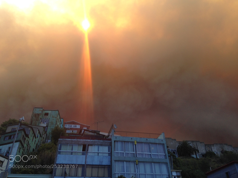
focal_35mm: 33
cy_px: 89
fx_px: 227
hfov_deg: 55.4
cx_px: 119
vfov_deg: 42.9
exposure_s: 1/602
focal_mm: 4.12
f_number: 2.4
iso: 50
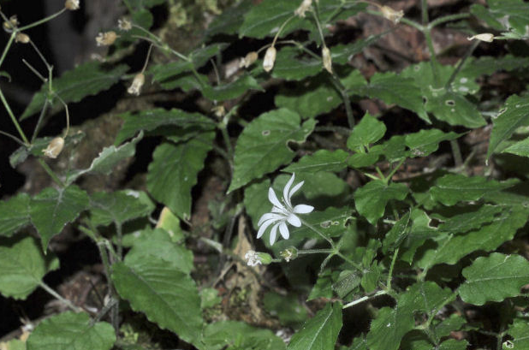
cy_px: 200
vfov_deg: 10.4
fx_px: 1921
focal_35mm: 131
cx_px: 355
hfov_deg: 15.6
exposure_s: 1/160
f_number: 18
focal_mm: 60
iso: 200
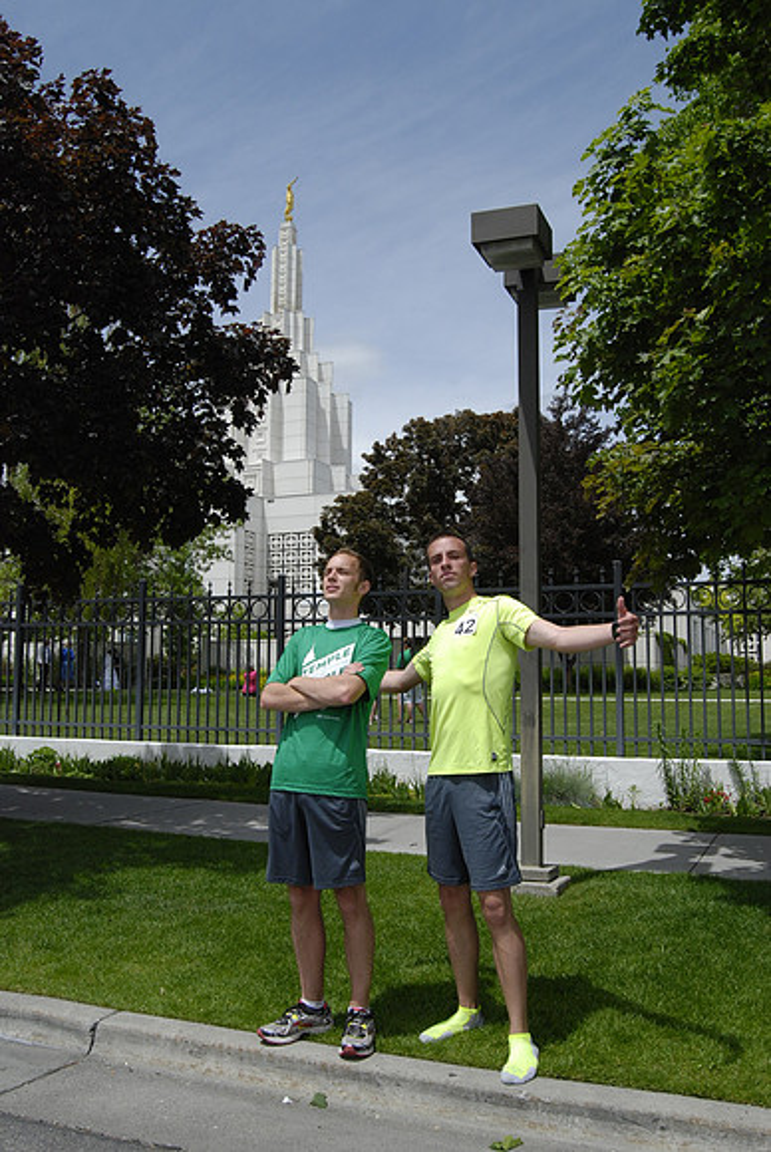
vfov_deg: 57.2
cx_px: 386
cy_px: 576
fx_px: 1058
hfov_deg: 40.1
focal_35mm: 33
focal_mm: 22
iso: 400
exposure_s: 1/800
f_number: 10
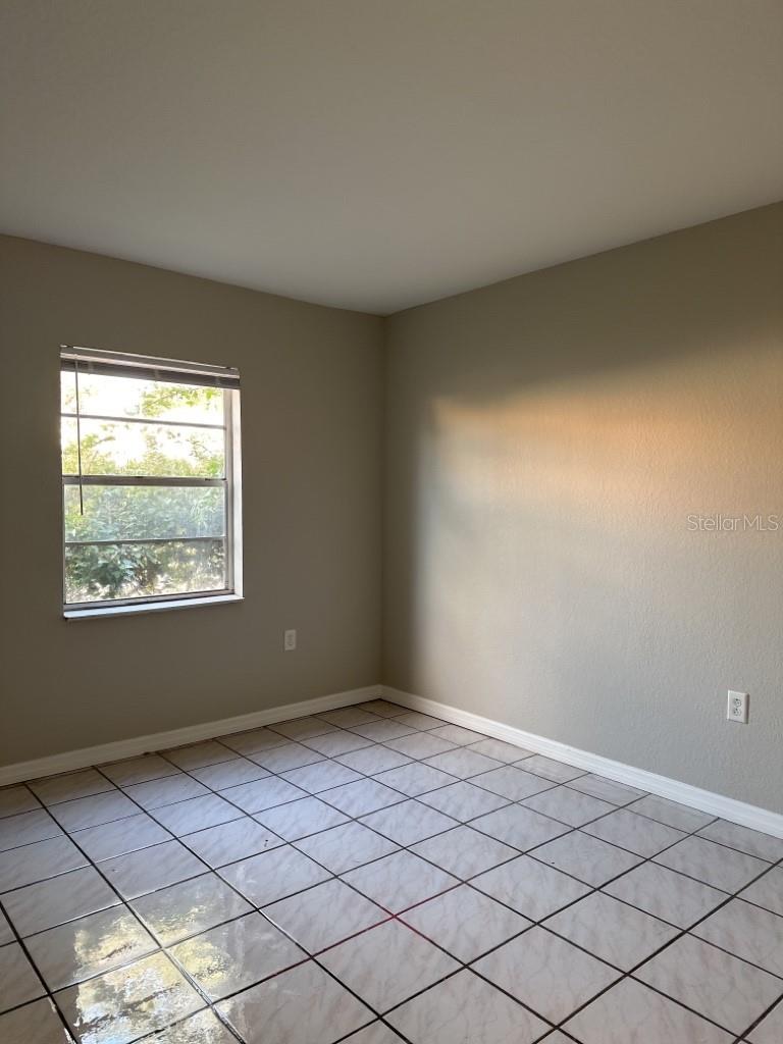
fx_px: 724
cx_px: 392
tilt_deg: -2.2
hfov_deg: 56.8
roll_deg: -0.4
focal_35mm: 24
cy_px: 522
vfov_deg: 71.6
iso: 125
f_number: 1.78
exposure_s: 1/60
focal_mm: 6.86
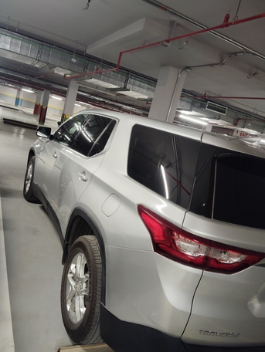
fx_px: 285
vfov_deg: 63.4
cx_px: 132
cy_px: 176
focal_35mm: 28
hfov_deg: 49.8
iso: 555
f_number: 1.8
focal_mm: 4.22
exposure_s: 1/30
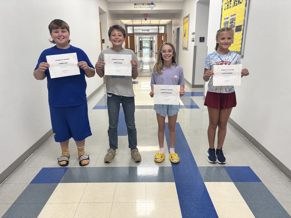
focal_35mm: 26
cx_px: 146
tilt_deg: -16.3
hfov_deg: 67.3
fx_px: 219
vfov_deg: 53.1
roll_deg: +0.2
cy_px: 109
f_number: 1.6
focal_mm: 5.96
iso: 125
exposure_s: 1/120
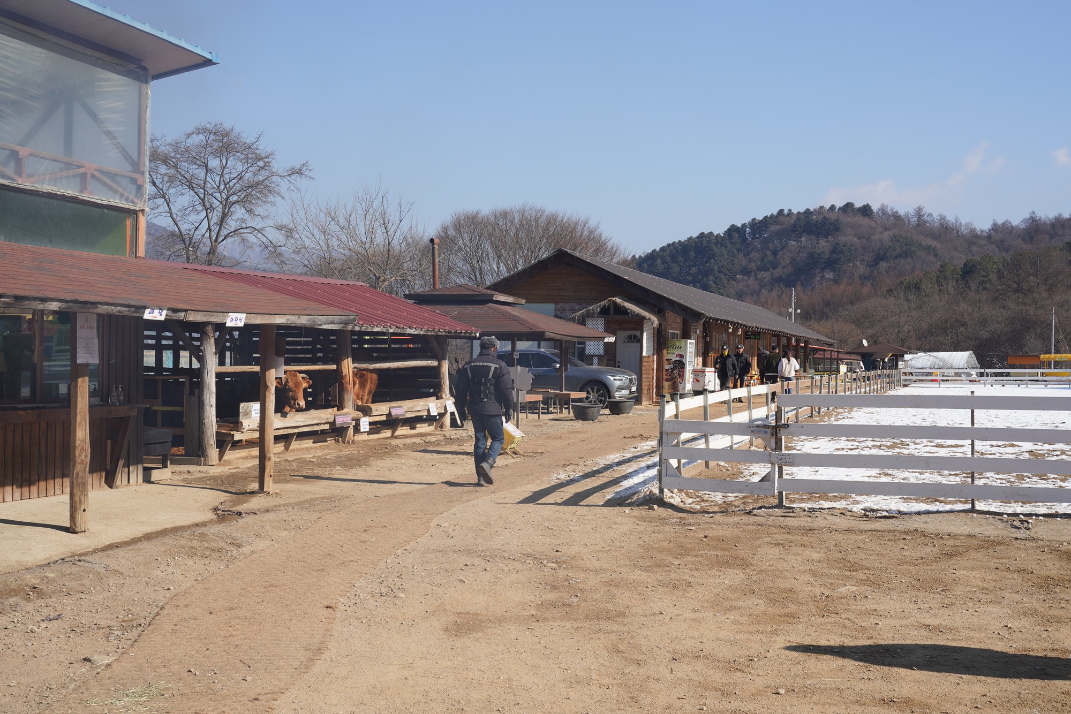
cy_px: 357
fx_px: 1339
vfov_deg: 29.9
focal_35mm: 45
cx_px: 536
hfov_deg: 43.6
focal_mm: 45
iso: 100
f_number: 14
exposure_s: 1/100
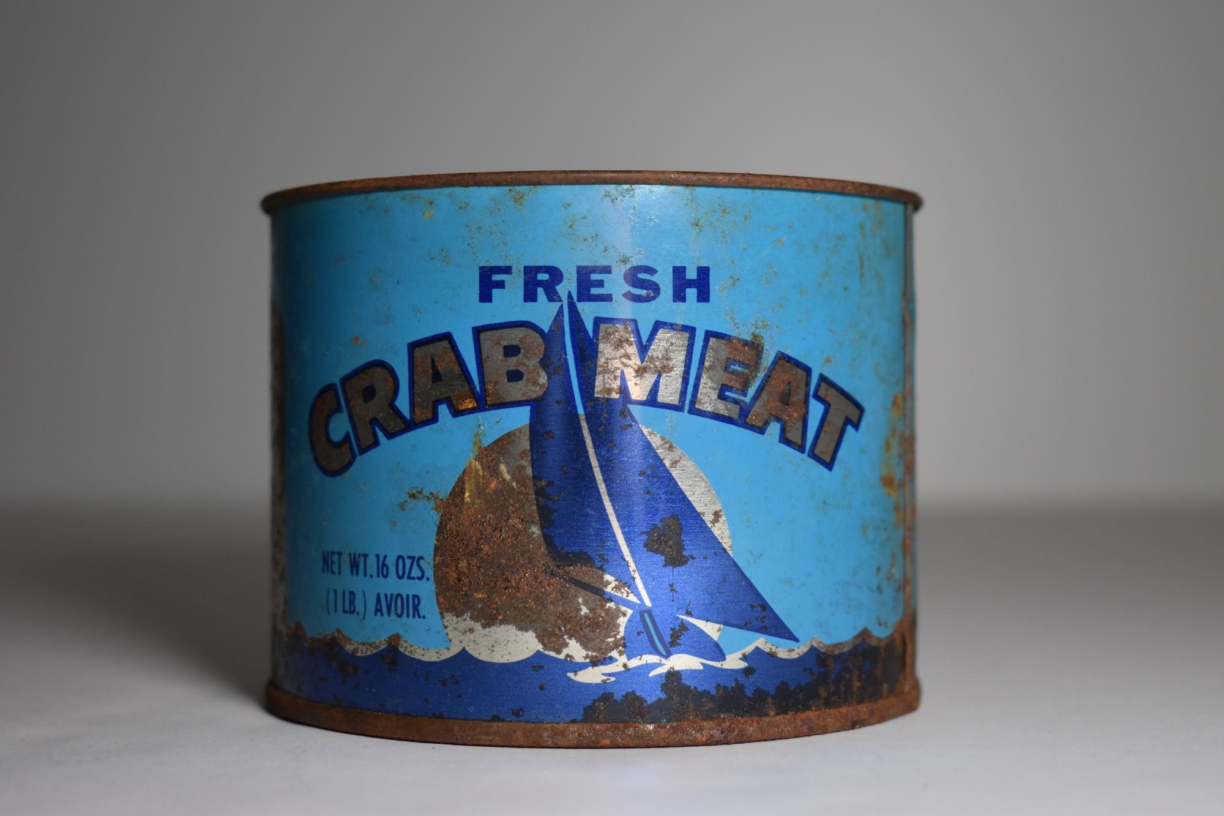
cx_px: 612
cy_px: 408
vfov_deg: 21.6
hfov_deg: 31.9
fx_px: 2142
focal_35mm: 63
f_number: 5
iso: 560
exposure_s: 1/250
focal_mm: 42
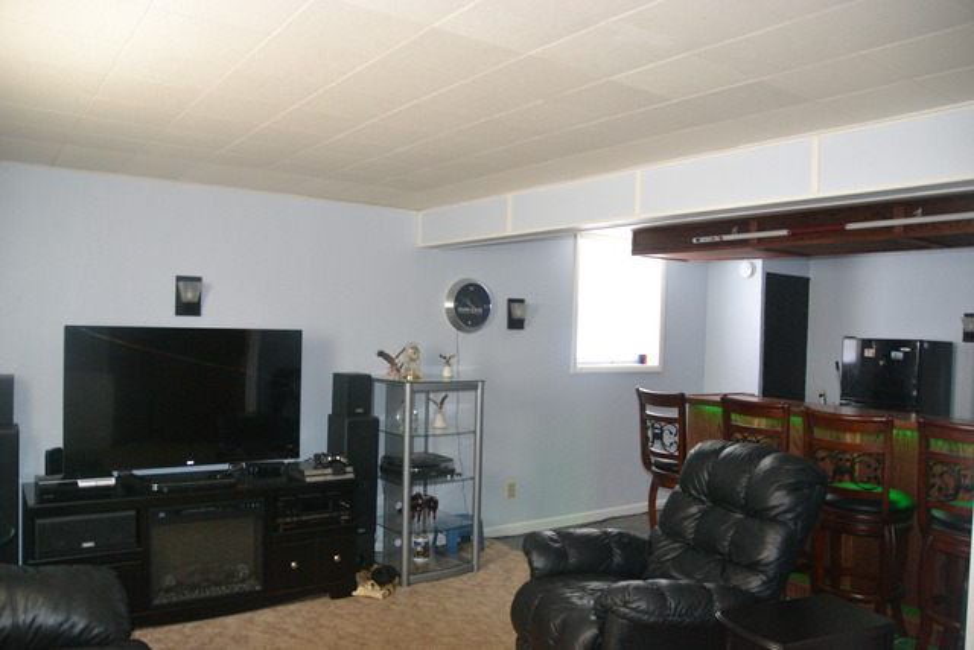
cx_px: 487
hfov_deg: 67.4
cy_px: 325
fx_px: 731
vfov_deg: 48.0
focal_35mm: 27
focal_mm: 18
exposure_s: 1/60
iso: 2500
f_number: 3.5
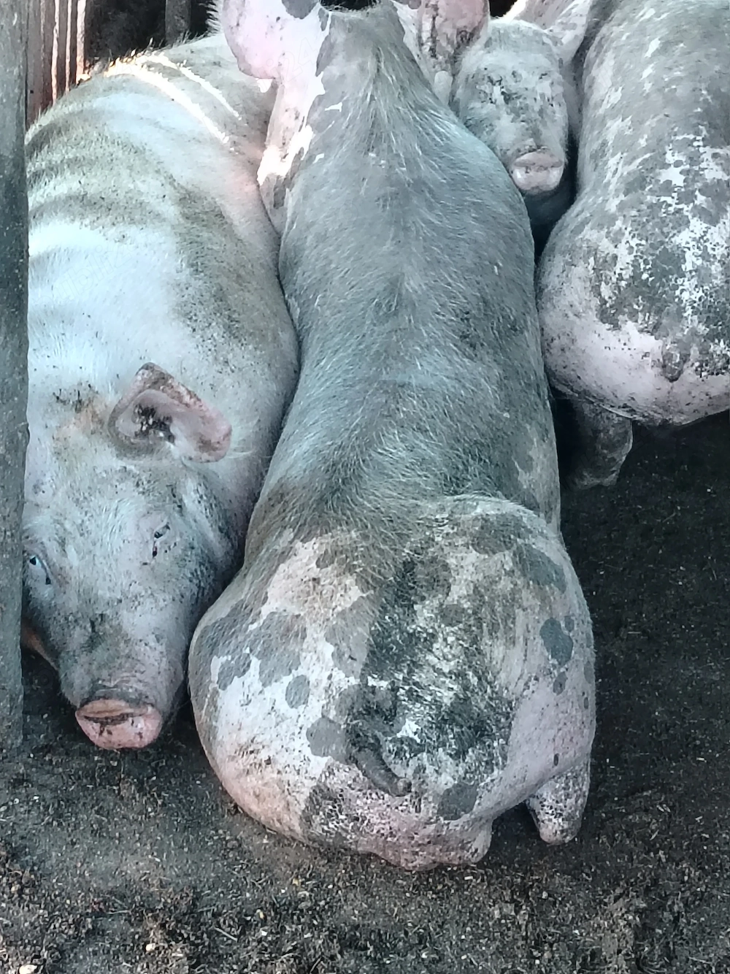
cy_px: 487
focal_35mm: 94
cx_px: 365
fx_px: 2644
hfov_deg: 15.7
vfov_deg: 20.9
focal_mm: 5.25
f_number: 1.75
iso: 769
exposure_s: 1/33.3
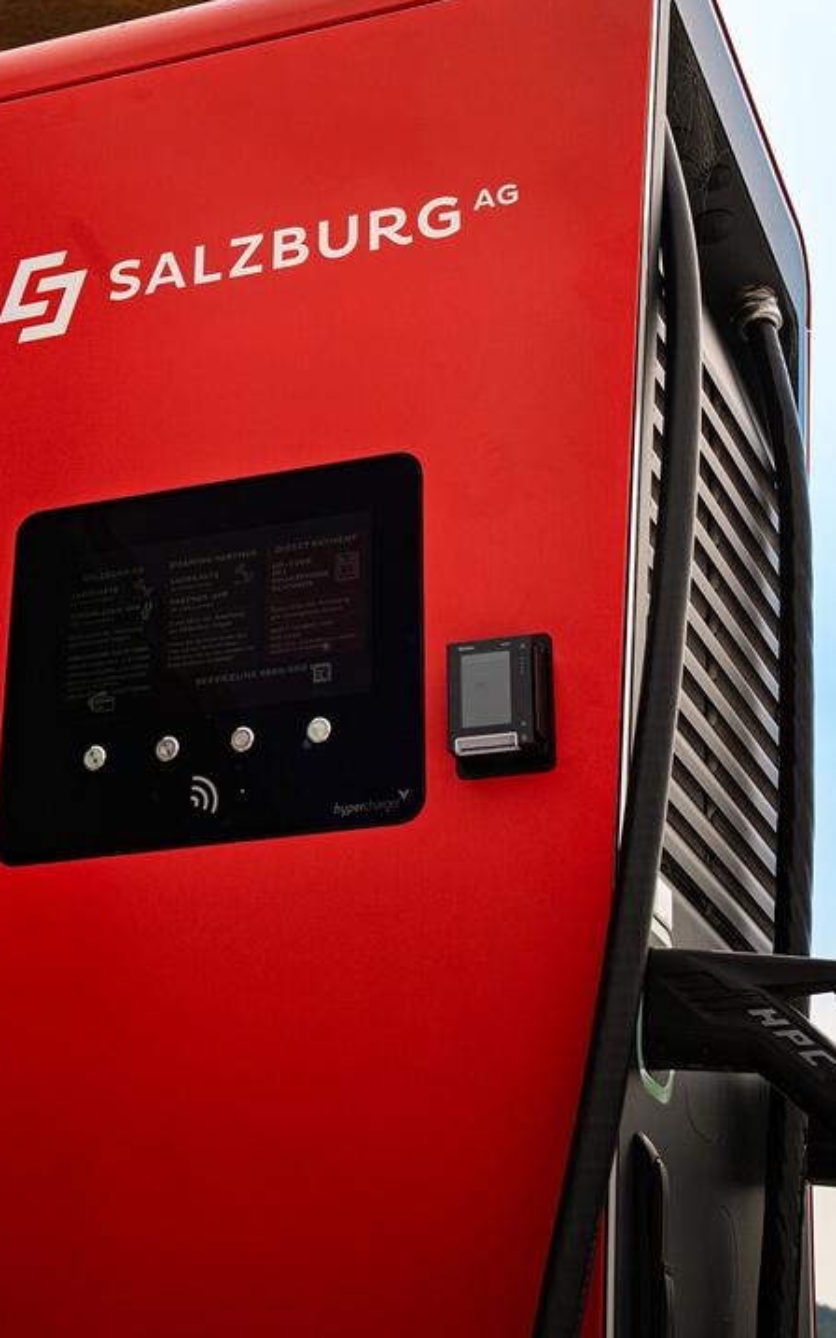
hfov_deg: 26.3
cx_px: 396
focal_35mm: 49
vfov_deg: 41.1
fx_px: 1787
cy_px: 668
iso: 160
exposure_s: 1/400
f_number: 7.1
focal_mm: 48
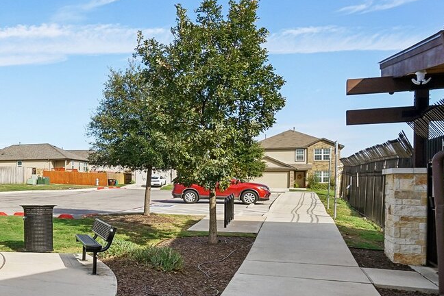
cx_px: -71
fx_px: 493
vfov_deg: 33.2
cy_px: 184
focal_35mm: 40
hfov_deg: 38.1
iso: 200
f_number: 8
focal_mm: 16
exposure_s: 1/400
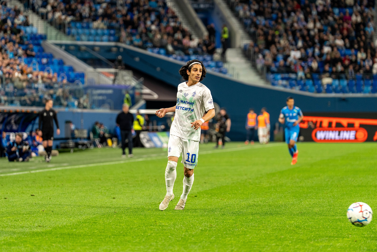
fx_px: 1928
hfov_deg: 11.2
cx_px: 189
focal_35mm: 184
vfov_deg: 7.5
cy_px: 123
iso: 1250
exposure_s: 1/1000
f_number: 2.8
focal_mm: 156
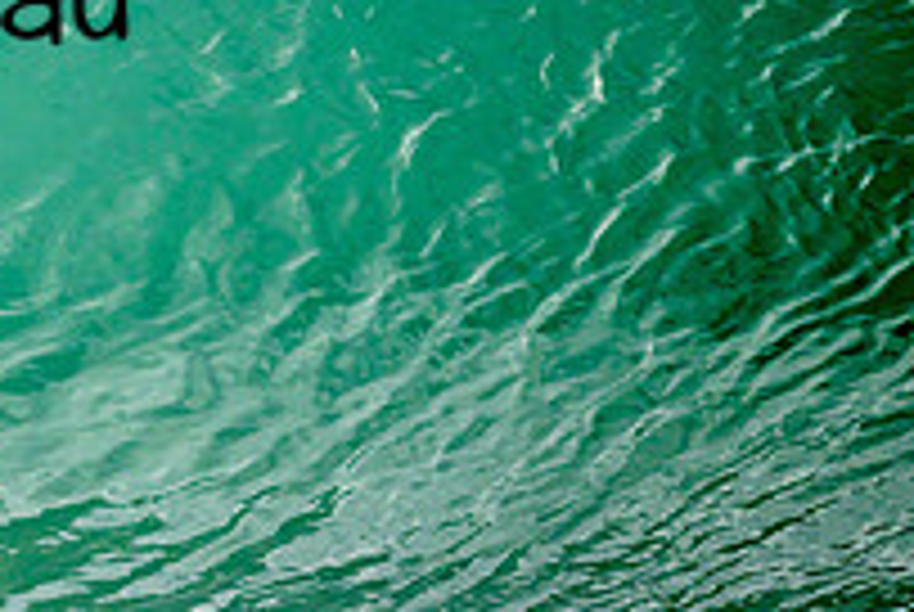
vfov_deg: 0.6
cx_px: -347
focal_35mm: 2283
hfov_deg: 0.9
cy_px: -65
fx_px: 58046
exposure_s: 1/2000
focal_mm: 800
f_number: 6.3
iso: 450
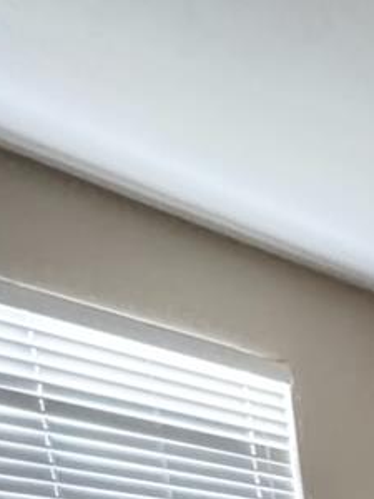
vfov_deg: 19.1
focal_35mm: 70
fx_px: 1008
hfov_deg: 15.0
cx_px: 839
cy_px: 953
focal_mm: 2.22
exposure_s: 1/40
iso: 1600
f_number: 2.2
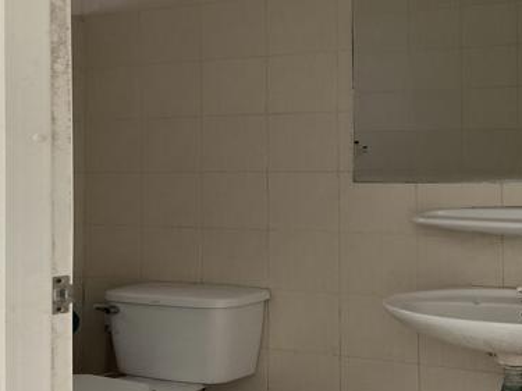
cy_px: 166
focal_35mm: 51
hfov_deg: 37.2
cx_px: 341
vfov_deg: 28.5
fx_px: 769
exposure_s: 1/60
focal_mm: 3
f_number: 1.8
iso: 200
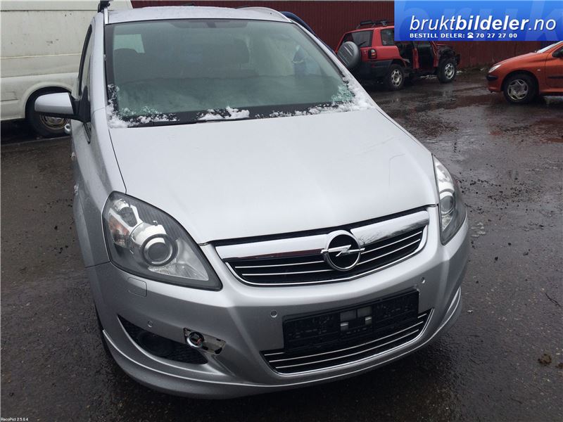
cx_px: 282
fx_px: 472
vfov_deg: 48.2
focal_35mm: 29
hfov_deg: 61.7
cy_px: 211
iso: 32
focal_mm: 4.15
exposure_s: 1/873
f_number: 2.2
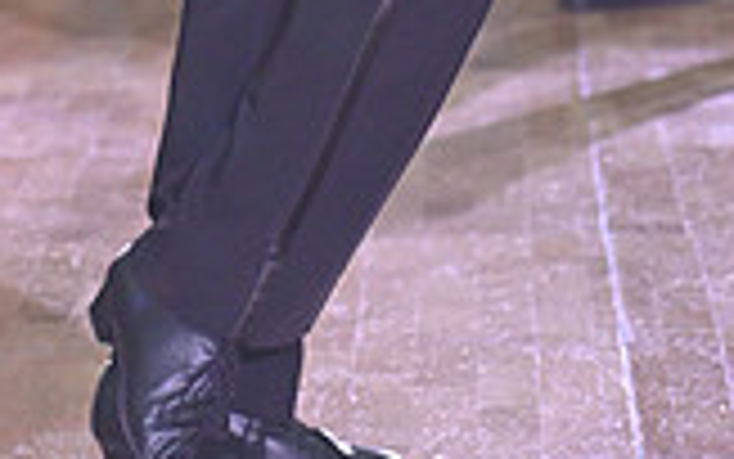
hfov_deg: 4.8
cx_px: 781
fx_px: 8705
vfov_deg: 3.0
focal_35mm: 435
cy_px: -590
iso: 2500
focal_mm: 120
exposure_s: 1/320
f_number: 5
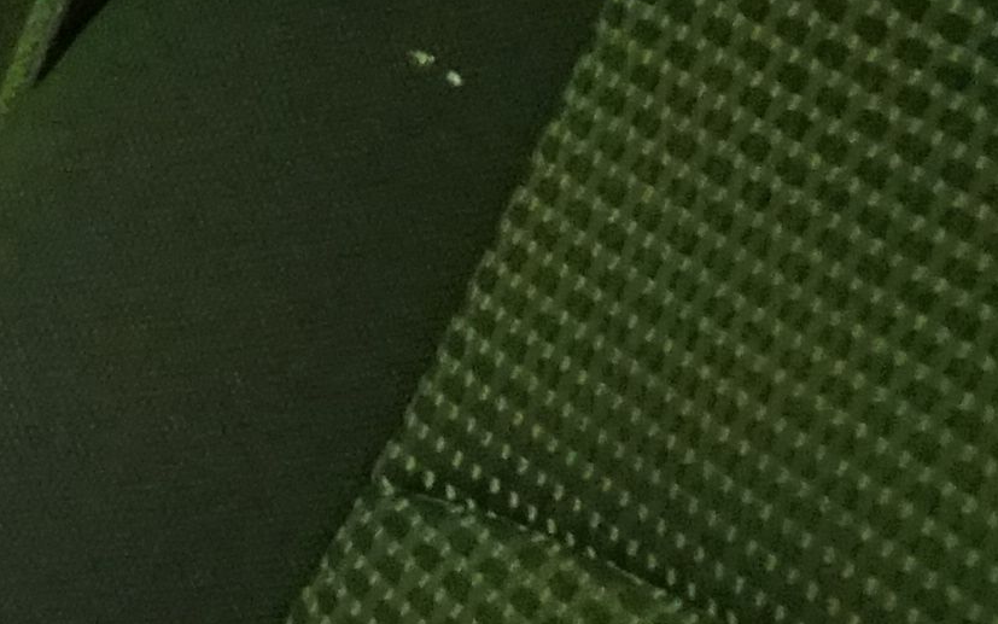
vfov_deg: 6.2
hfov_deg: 9.0
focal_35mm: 207
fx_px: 5631
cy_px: 1186
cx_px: -1459
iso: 6400
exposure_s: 1/60
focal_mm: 28
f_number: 3.5
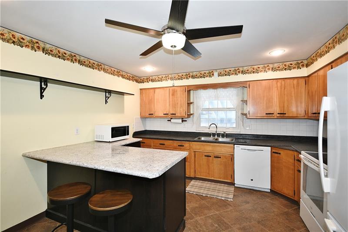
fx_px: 164
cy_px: 116
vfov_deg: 70.4
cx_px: 174
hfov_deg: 93.3
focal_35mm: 17
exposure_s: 1/60
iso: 800
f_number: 4.5
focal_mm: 11.5
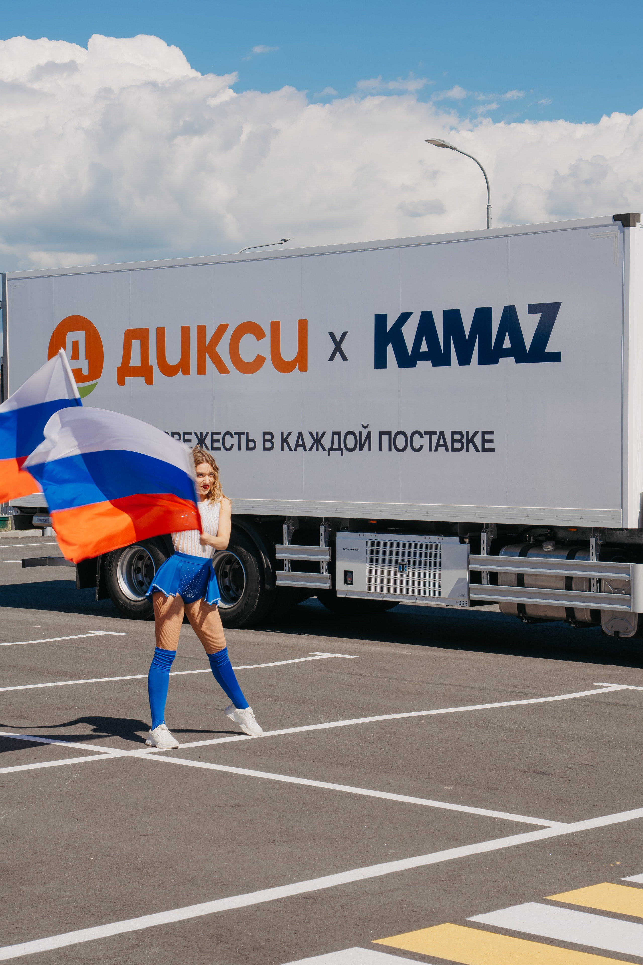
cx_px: 322
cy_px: 482
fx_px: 1875
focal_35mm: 70
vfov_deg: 28.8
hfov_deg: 19.5
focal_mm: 70
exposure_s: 1/125
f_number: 16
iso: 160
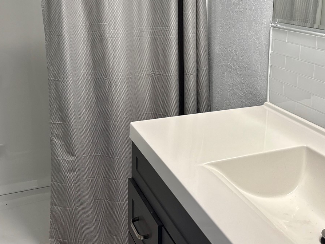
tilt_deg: -11.3
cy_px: 59
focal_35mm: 43
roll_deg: -1.6
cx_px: 208
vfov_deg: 32.9
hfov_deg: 43.4
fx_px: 404
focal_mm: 6.76
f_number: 1.78
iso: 125
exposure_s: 1/120
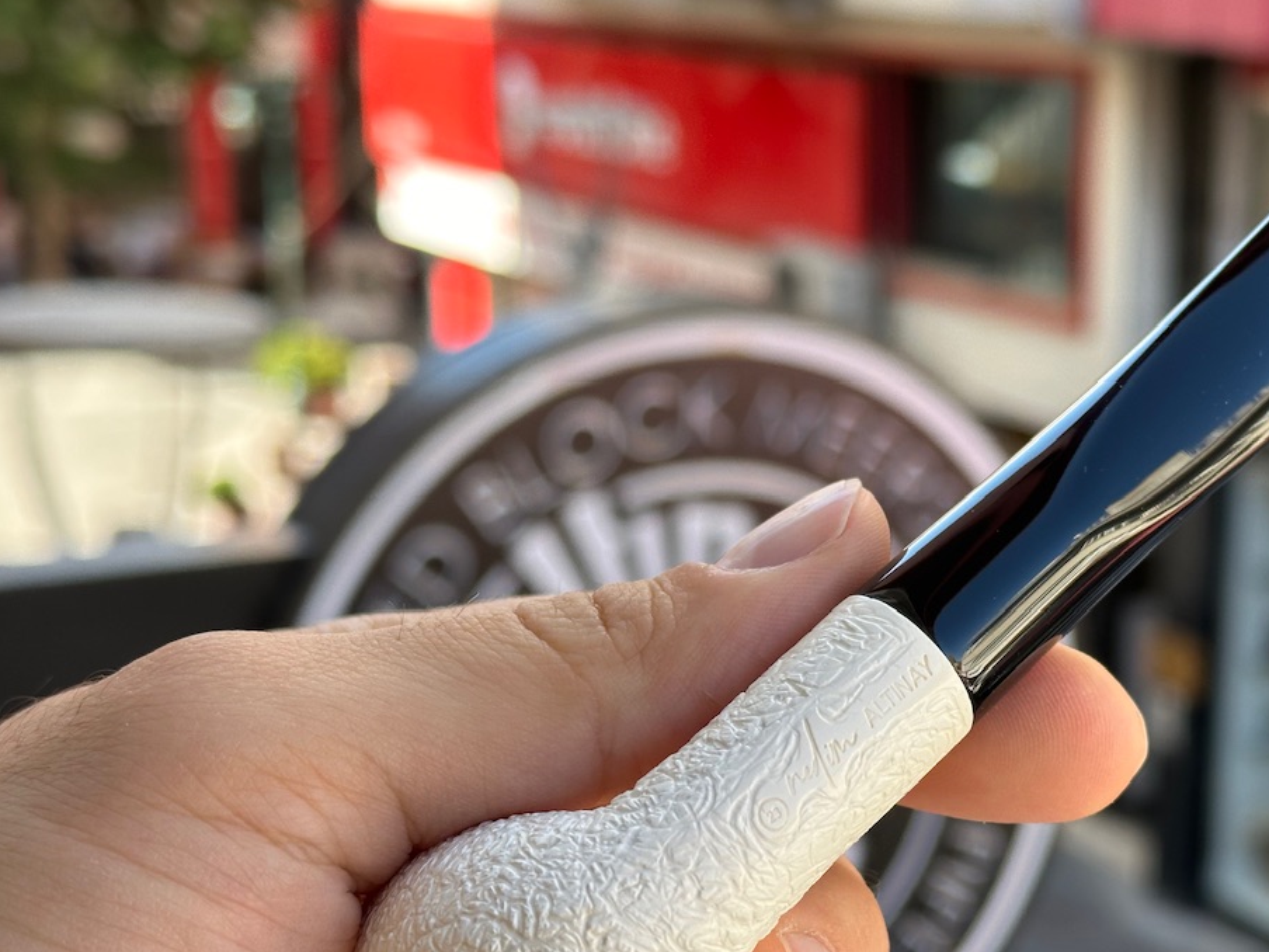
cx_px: 873
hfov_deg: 28.3
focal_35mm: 68
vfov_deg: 21.5
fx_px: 2493
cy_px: 663
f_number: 1.78
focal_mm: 6.86
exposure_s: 1/422
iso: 64
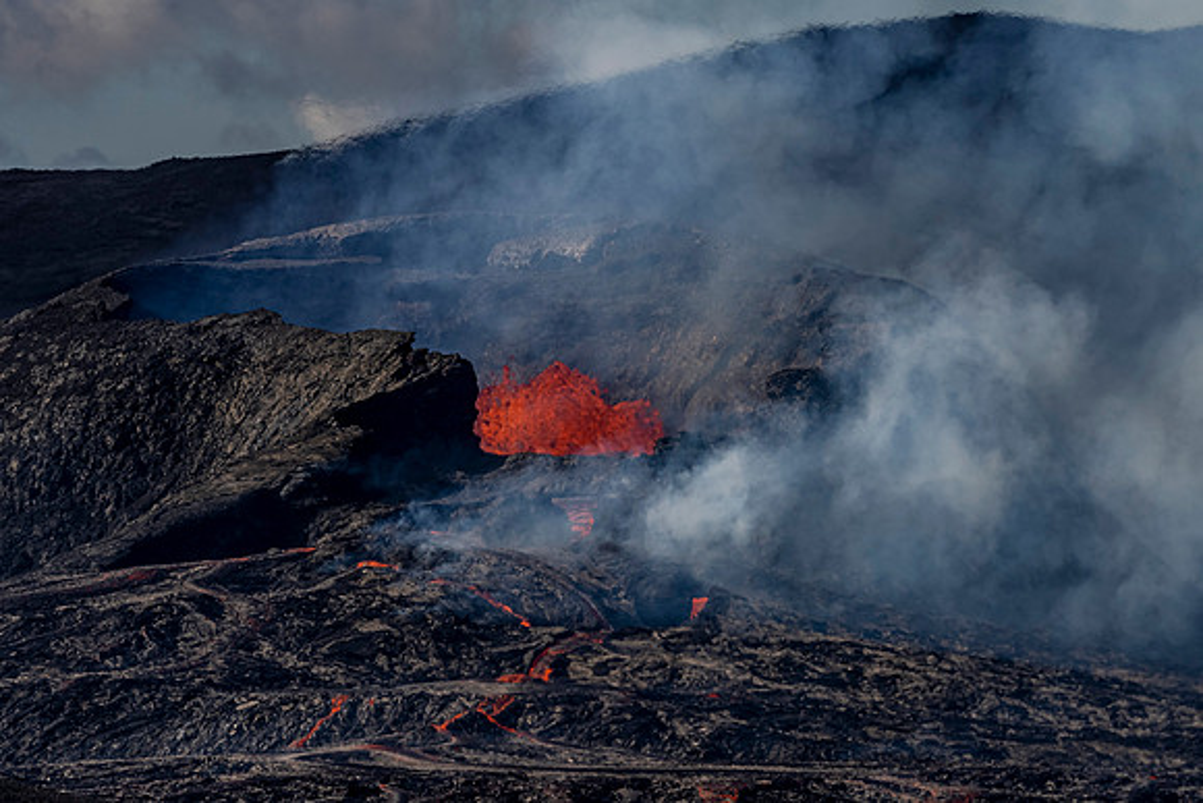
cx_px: 602
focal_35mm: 400
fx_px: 13369
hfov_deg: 5.2
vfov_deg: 3.4
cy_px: 402
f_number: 8
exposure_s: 1/1250
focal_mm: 400
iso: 100
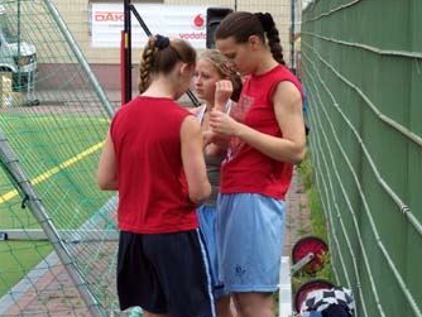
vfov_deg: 10.9
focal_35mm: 136
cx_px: 211
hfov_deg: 14.5
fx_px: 1659
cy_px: 174
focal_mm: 21.3
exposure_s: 1/350
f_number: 4.8
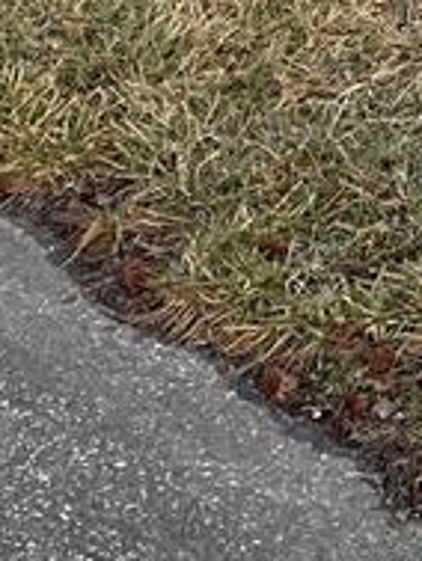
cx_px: 1186
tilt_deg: -0.6
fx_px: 2695
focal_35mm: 166
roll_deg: -0.6
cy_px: -804
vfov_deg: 10.3
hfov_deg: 7.9
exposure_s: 1/372
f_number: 1.8
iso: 16
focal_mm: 3
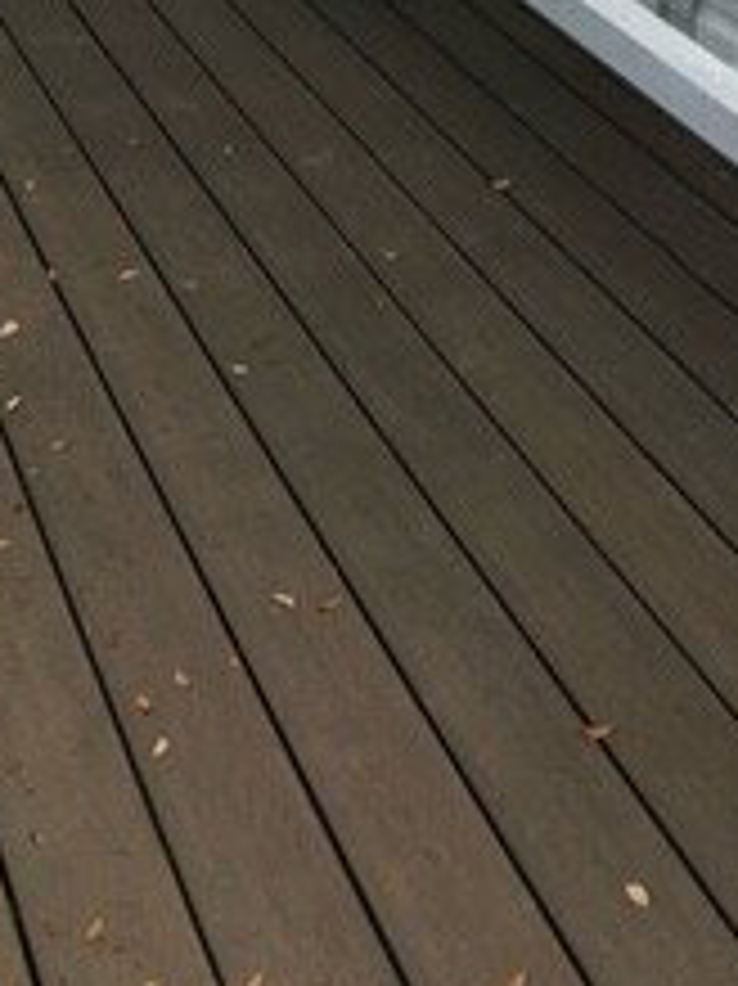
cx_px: 796
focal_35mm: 82
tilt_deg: -4.7
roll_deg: -0.8
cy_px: -437
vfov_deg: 20.8
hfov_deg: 17.4
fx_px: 2333
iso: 20
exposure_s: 1/333
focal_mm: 3.99
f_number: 1.8
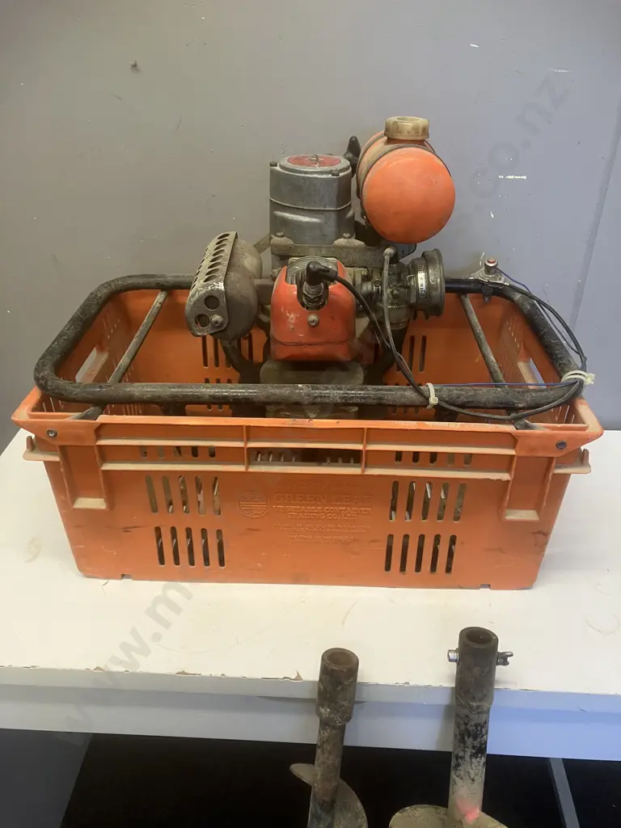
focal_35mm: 28
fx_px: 670
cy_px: 414
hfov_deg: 49.7
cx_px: 310
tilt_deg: -29.7
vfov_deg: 63.4
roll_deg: -0.5
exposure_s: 1/50
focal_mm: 3.99
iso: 80
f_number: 1.8
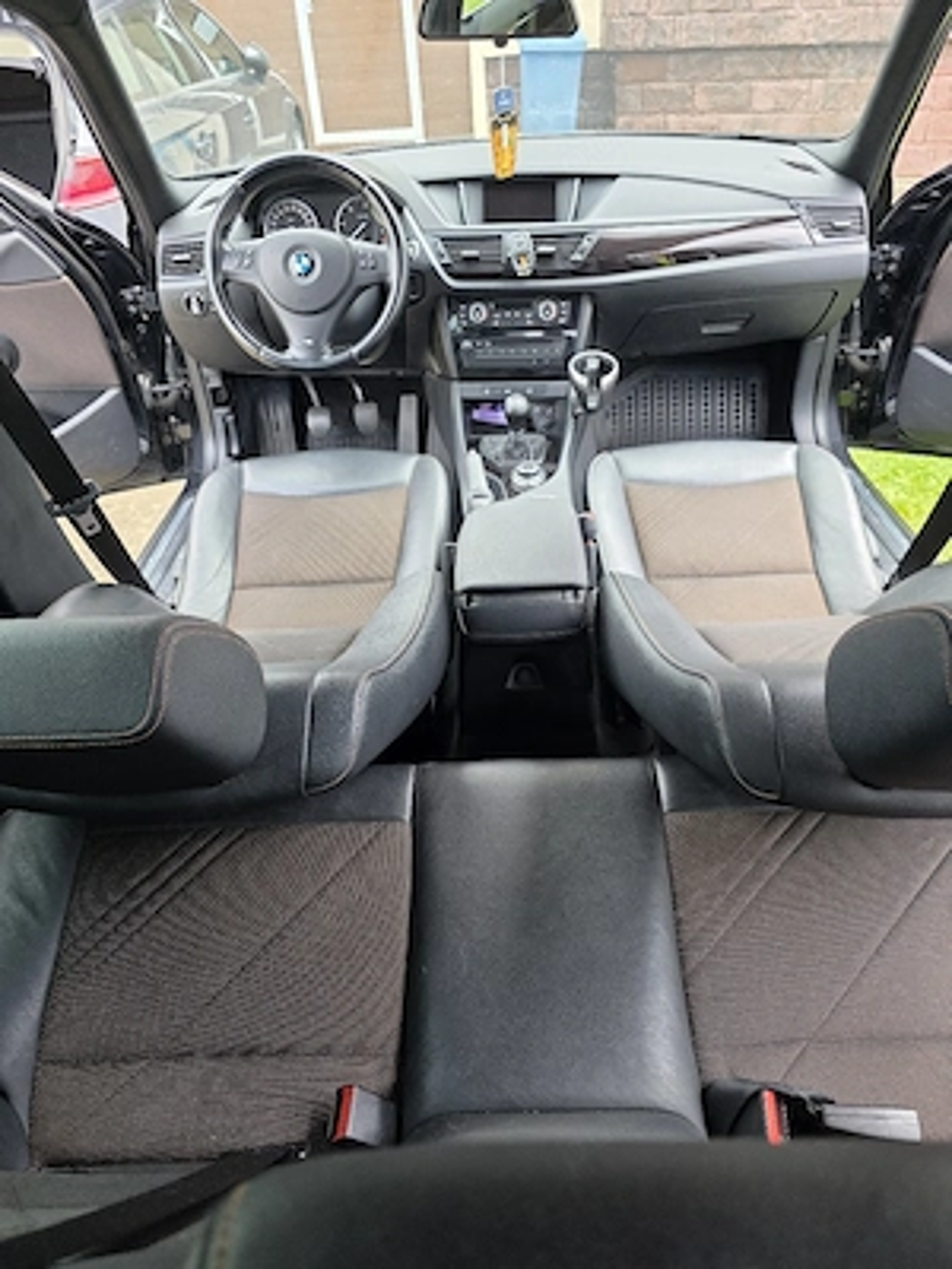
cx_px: 476
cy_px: 634
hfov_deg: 58.9
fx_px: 843
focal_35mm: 23
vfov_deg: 73.9
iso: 80
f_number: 1.7
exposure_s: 1/182
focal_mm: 6.3
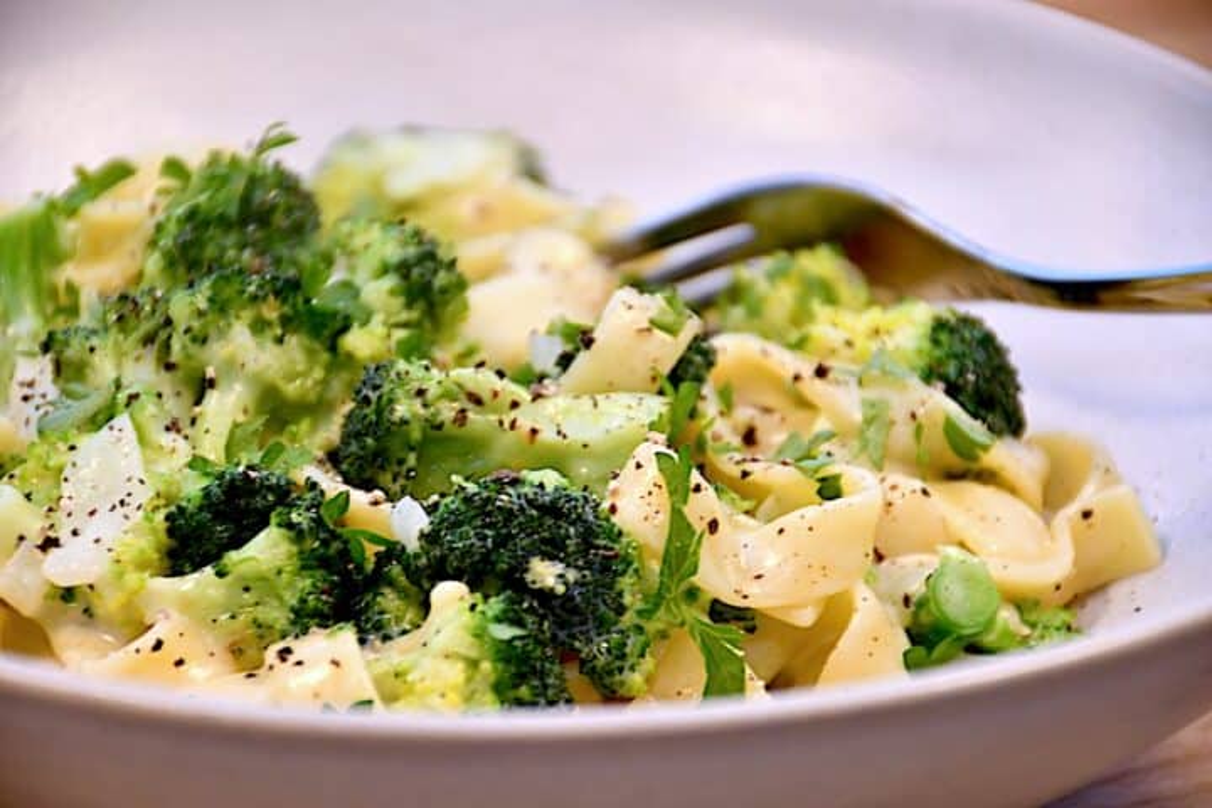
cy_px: 404
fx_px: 7069
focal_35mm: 210
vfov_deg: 6.5
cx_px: 606
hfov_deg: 9.8
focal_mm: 140
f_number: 5.6
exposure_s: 1/60
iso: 560
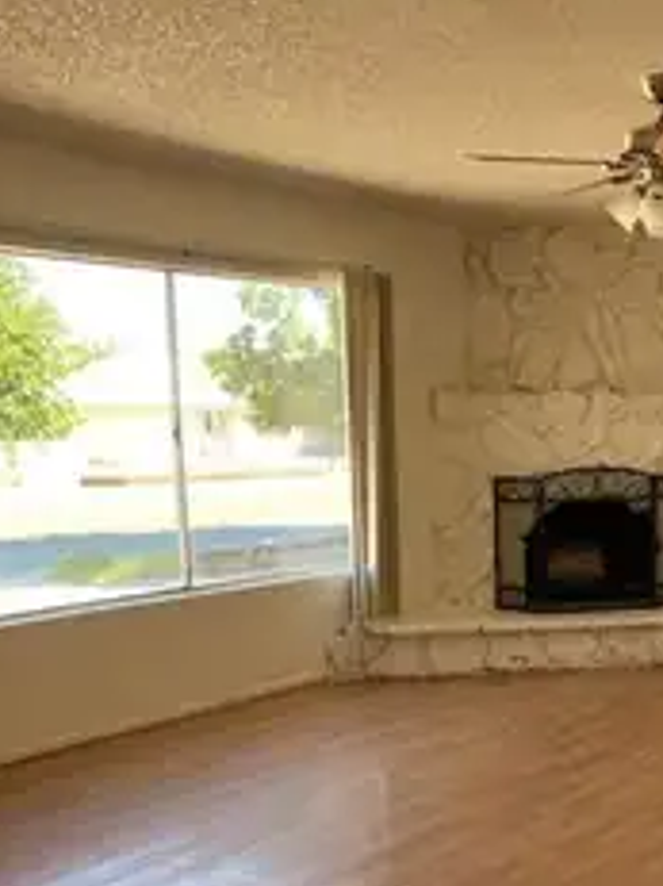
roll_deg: +0.4
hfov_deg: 31.5
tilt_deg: -11.3
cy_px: 656
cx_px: 510
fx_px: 1150
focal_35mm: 45
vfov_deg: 41.0
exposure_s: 1/122
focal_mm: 4.25
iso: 32
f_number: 1.8
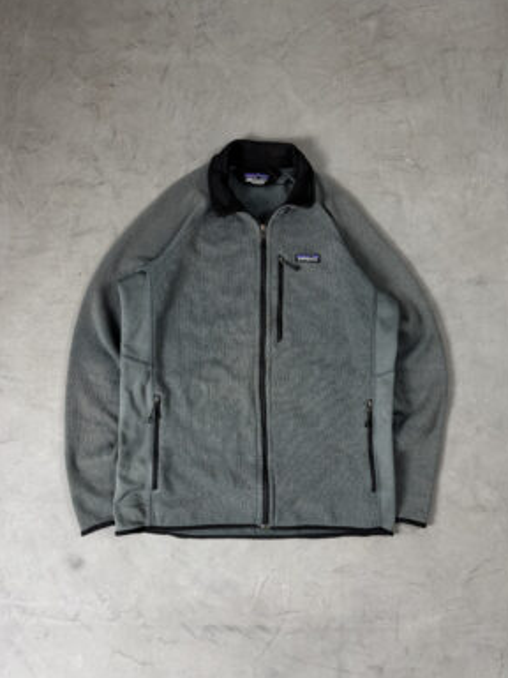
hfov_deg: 54.9
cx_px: 261
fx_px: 489
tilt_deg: -83.5
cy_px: 328
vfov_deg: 69.4
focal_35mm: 25
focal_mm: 6.76
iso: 160
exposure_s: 1/60
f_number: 1.78
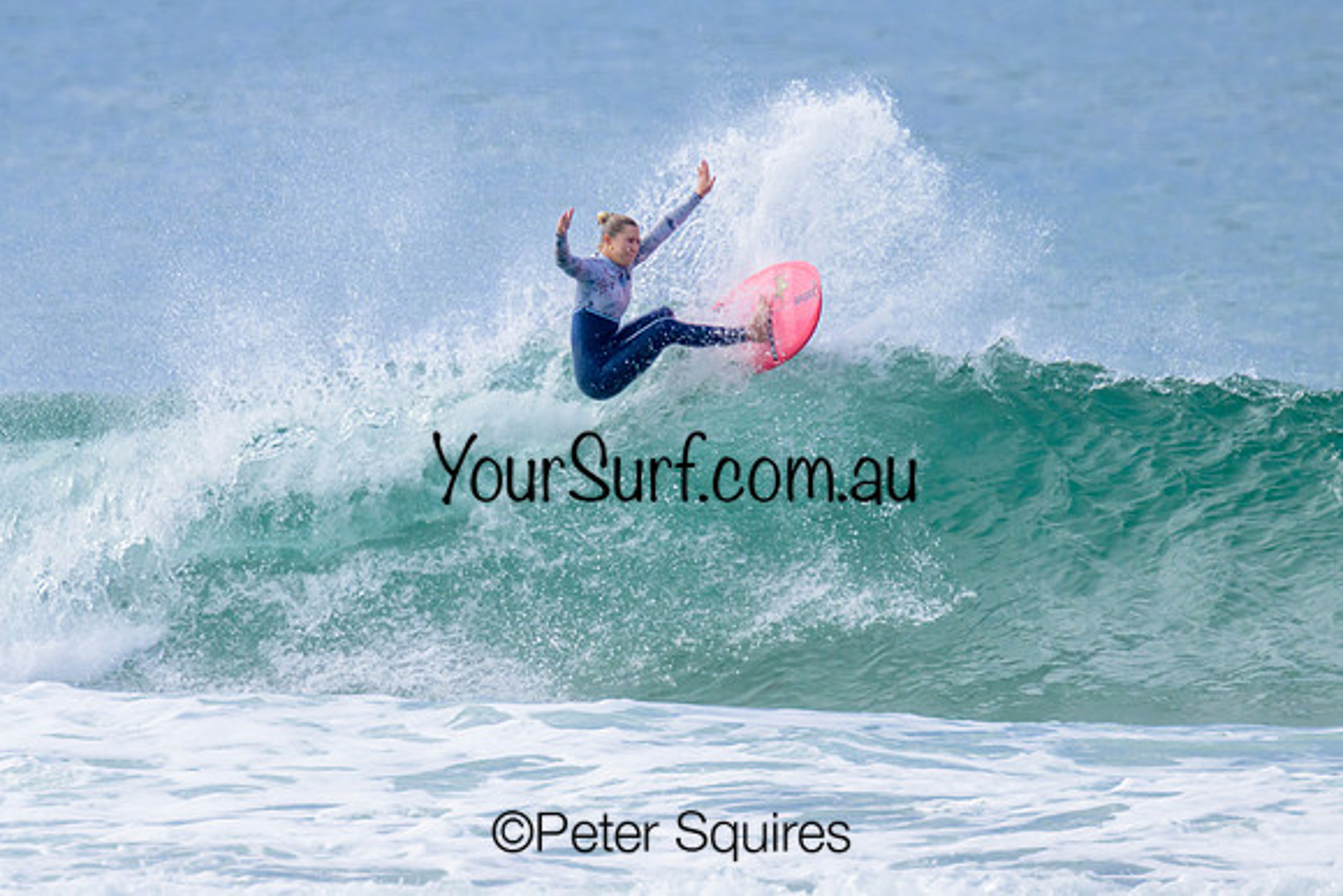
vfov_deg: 1.3
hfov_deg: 1.9
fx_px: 40959
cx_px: 484
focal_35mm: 1098
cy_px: 315
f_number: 11
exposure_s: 1/2000
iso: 900
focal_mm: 800
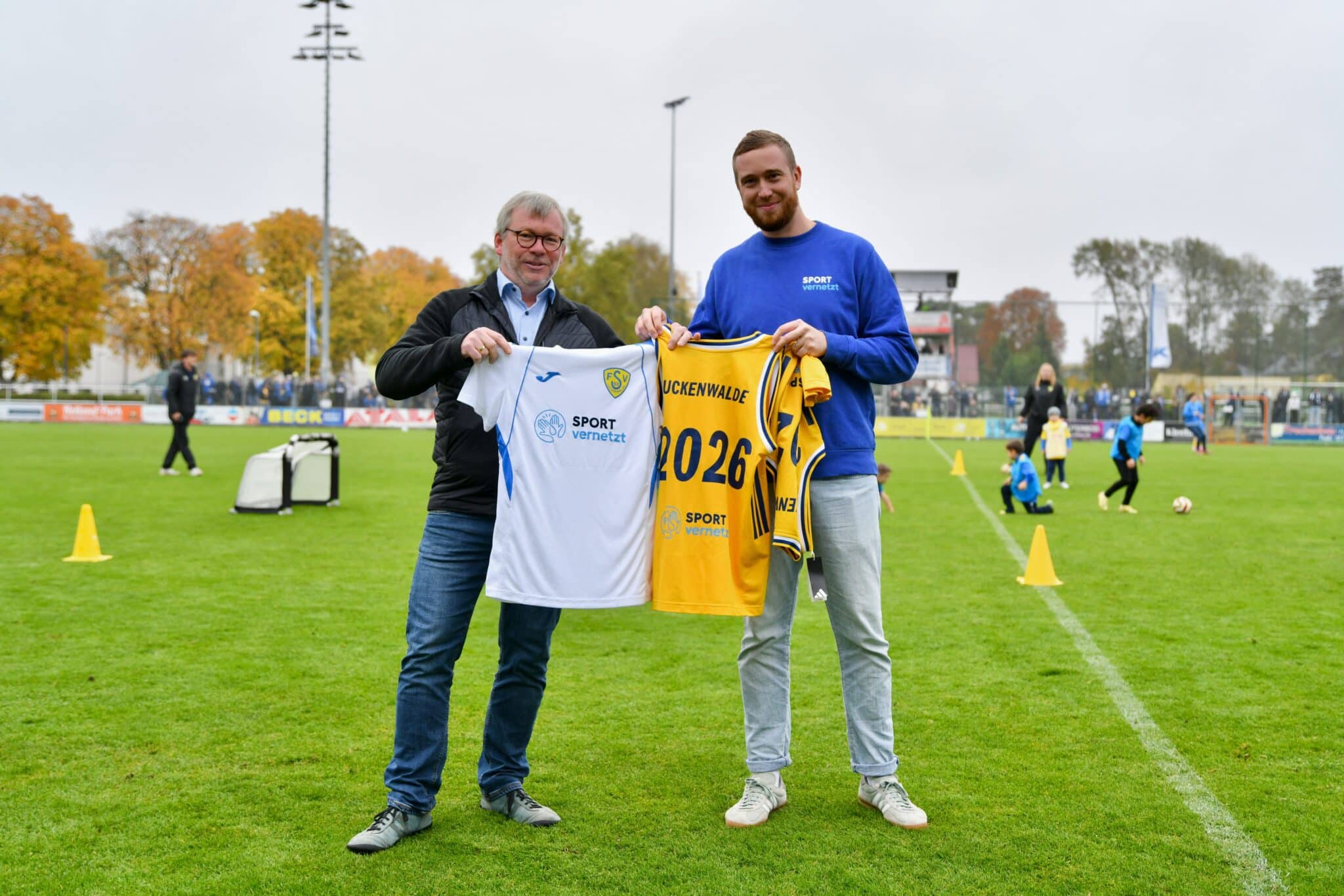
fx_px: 1418
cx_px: 672
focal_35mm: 38
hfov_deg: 50.7
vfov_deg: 35.0
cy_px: 448
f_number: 2.8
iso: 560
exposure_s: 1/1000
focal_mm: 38
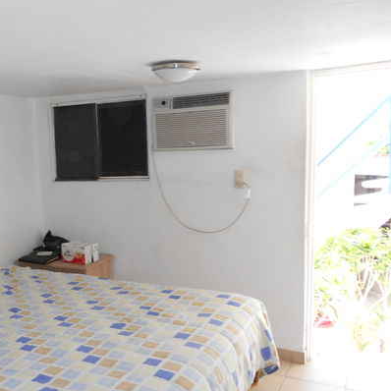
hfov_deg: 42.9
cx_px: 79
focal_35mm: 37
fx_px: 473
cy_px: 211
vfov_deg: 44.9
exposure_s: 1/40
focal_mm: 4.6
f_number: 3.2
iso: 80
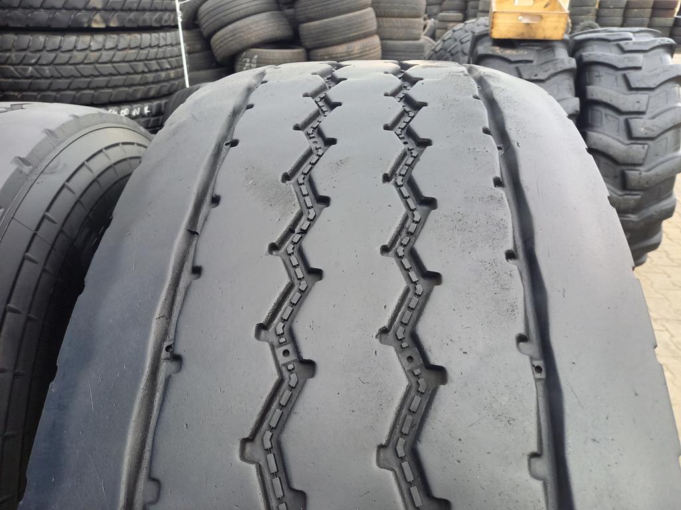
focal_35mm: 25
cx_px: 340
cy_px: 255
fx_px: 492
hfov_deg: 69.4
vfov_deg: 54.9
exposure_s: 1/50
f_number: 1.8
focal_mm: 4.65
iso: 160
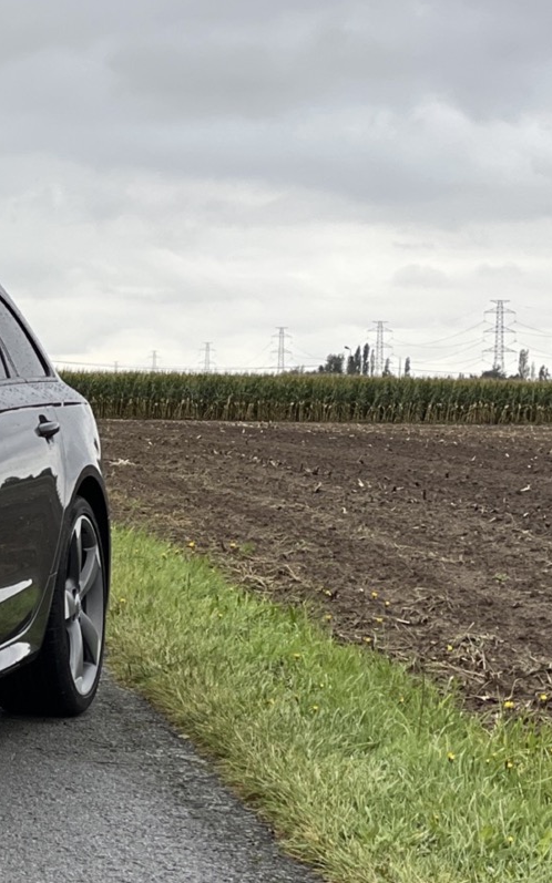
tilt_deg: +0.3
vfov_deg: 15.1
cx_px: -406
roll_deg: -0.7
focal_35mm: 138
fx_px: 3322
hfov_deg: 9.1
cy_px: 420
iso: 25
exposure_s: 1/173
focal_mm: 6
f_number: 2
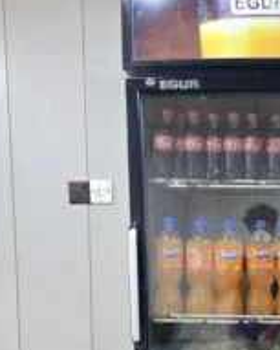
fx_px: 486
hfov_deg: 30.8
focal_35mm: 47
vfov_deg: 37.8
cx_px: 247
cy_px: 290
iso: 200
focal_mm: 6.3
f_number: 1.7
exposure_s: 1/180
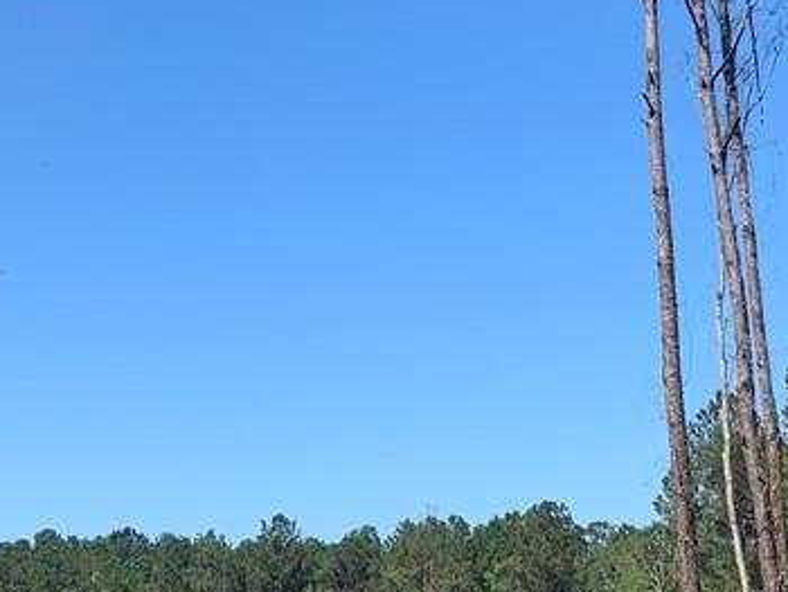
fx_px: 1731
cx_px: 342
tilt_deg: +14.9
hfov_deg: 25.6
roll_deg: +1.4
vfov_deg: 19.4
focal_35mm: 76
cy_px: 245
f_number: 1.8
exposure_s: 1/1610
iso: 25
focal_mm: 4.25
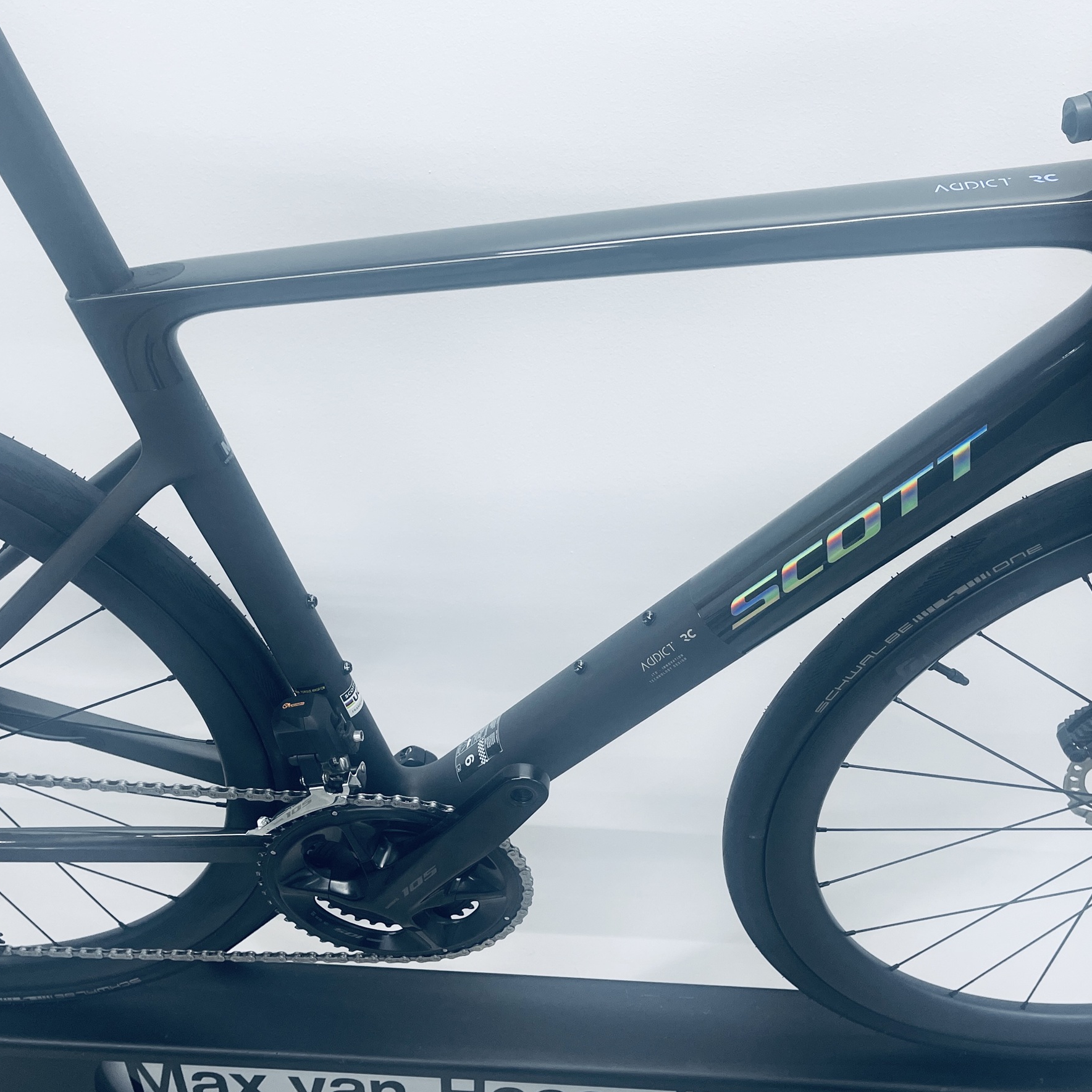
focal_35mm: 32
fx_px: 1142
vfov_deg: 51.0
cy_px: 591
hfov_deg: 51.1
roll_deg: -3.5
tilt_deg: -38.8
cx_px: 536
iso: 125
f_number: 1.6
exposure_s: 1/100
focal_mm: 5.1
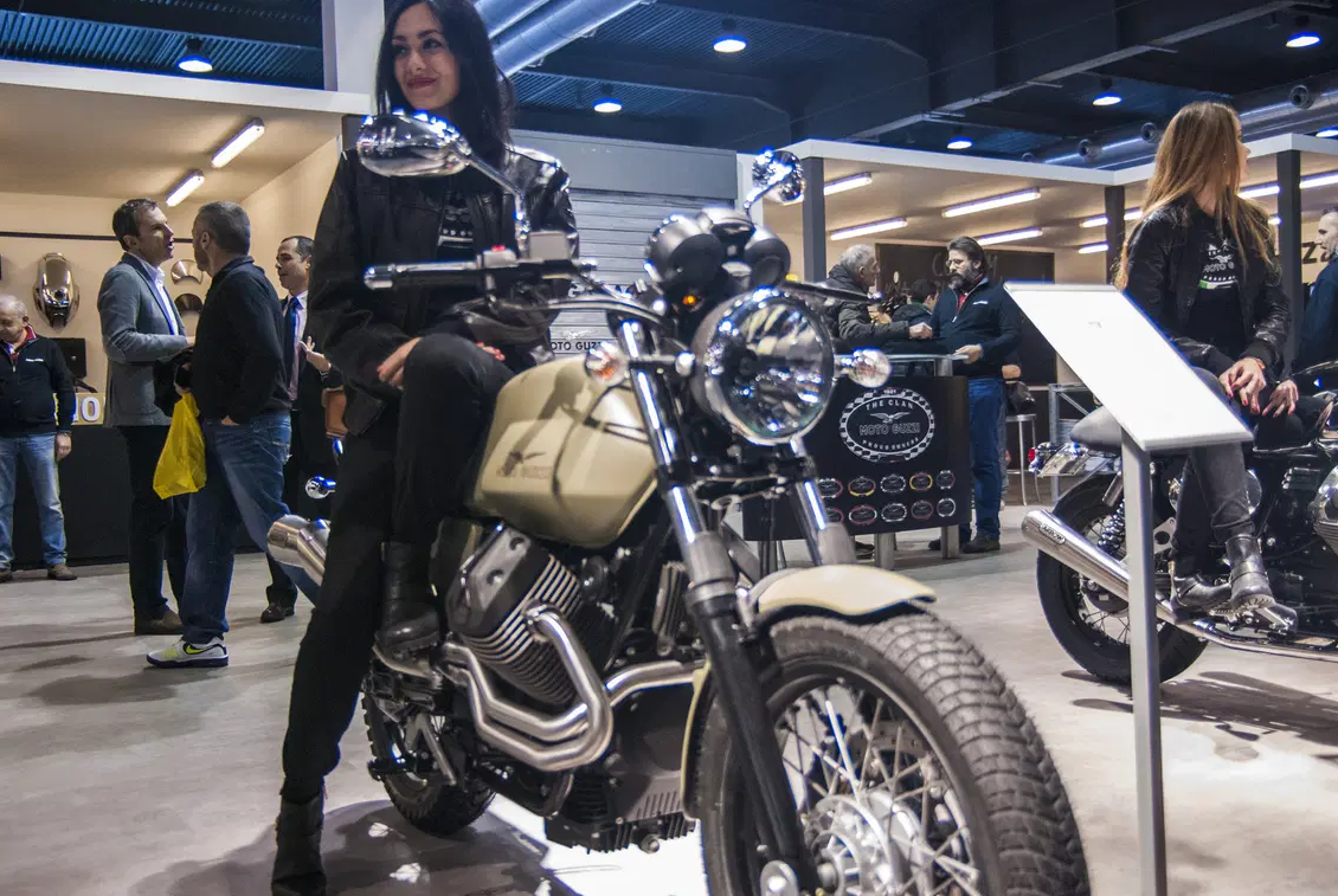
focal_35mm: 35
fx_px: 1303
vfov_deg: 38.0
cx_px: 661
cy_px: 448
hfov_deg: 54.4
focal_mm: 22
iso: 800
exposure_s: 1/250
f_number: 2.8
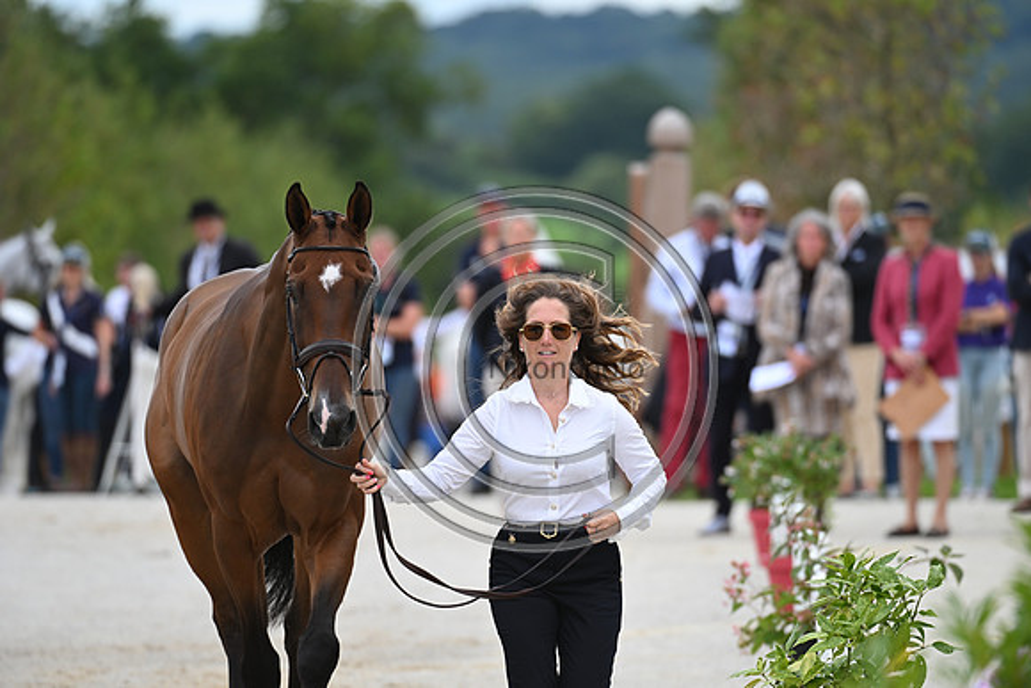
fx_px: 11458
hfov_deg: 5.2
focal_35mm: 400
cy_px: 344
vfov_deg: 3.4
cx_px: 516
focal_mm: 400
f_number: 5.6
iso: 560
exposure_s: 1/1600
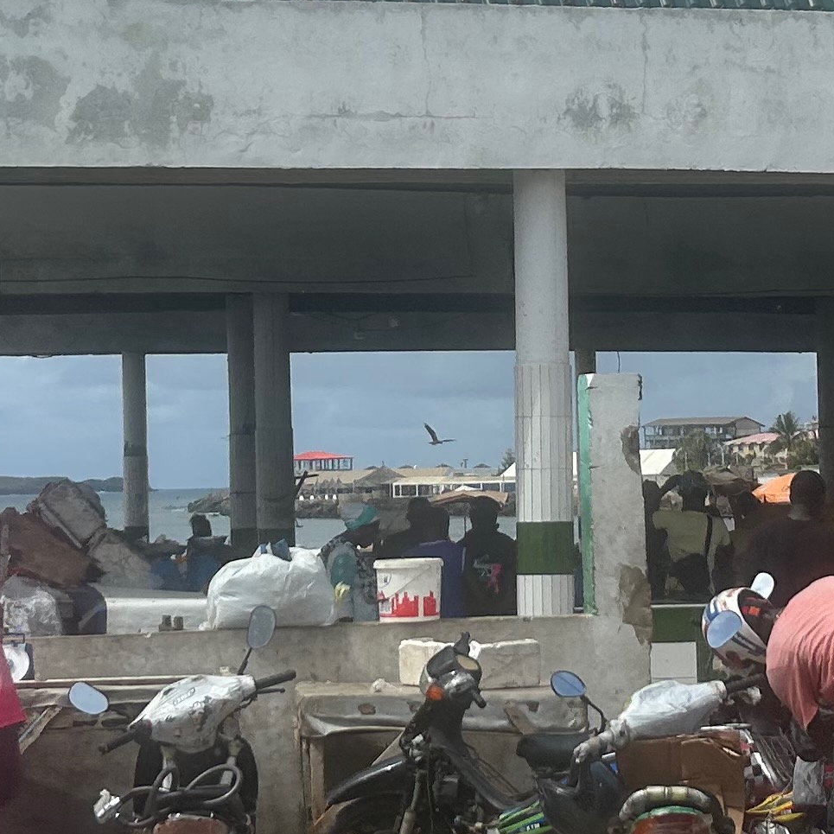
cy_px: 182
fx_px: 2617
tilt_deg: +6.9
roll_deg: -1.5
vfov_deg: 18.0
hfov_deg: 18.1
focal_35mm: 96
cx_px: 449
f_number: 1.5
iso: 50
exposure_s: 1/10309
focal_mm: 5.7
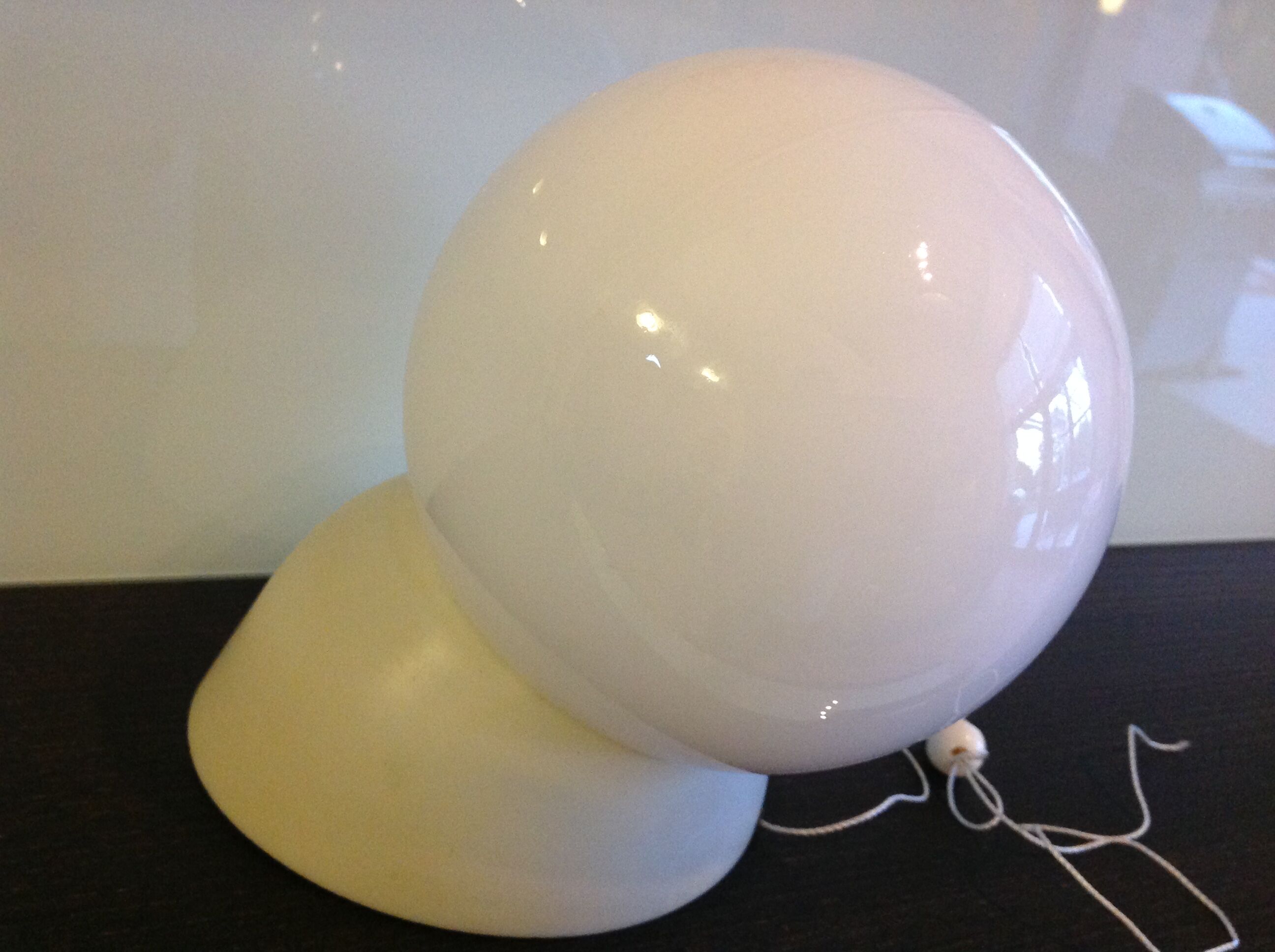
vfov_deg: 40.6
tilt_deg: -22.4
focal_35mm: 35
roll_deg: -11.1
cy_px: 476
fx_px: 1287
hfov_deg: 52.7
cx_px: 638
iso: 320
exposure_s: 1/15
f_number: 2.4
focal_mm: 4.28
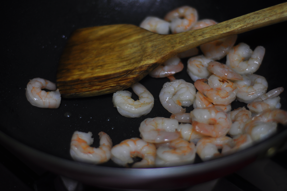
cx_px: 144
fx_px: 597
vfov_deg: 18.1
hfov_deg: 27.0
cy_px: 96
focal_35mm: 75
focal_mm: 50
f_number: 2
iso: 200
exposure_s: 1/40
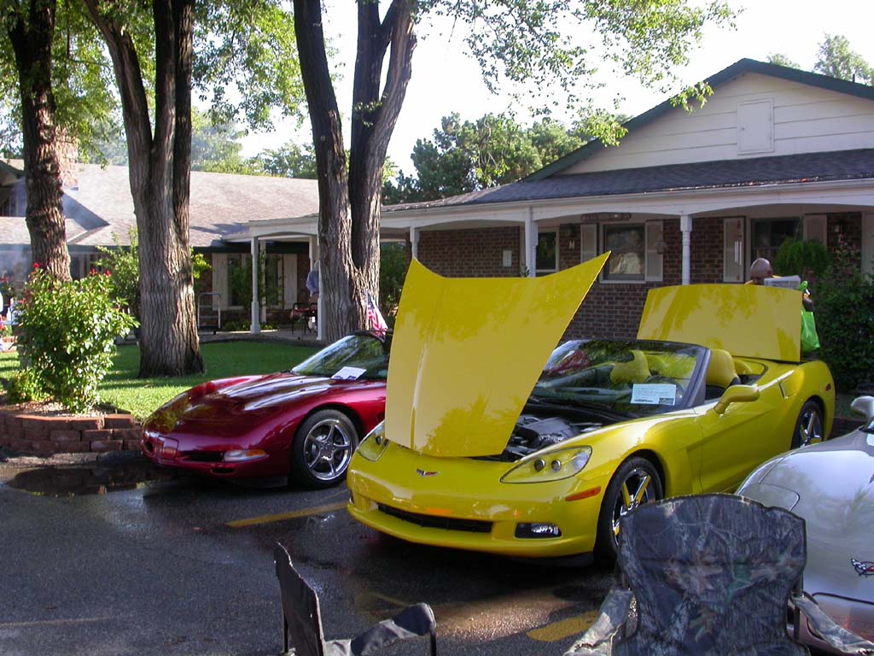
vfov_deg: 37.7
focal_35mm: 38
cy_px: 328
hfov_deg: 49.0
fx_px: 959
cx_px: 437
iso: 100
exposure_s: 1/138
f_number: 4.2
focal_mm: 7.85
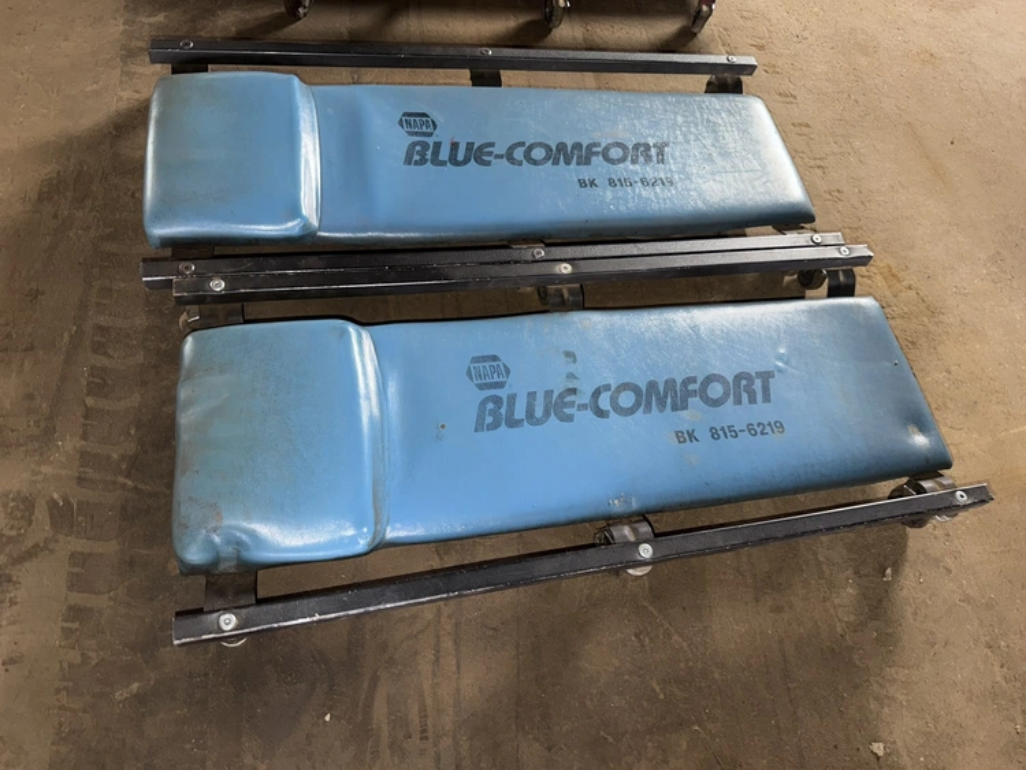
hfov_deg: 71.6
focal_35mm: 24
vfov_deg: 56.8
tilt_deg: -59.1
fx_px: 712
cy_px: 385
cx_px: 513
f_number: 1.78
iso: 100
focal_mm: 6.76
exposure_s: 1/19
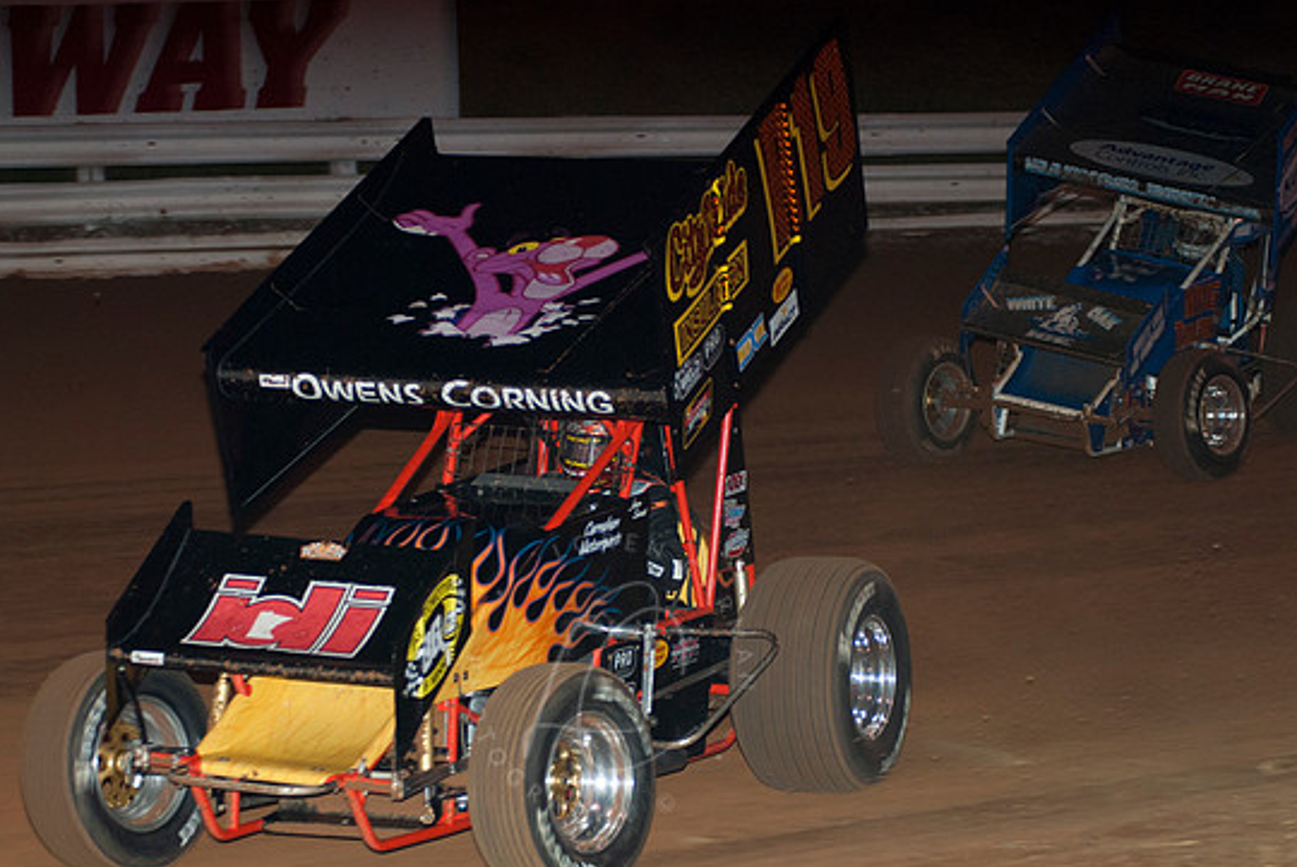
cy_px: 454
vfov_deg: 10.7
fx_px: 4651
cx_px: 608
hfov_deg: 15.9
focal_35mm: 129
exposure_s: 1/400
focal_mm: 80
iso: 250
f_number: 3.2
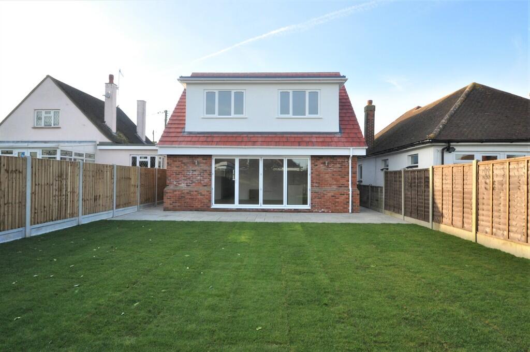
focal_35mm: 20
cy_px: 176
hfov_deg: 85.5
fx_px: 287
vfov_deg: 63.1
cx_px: 265
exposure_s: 1/250
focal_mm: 13
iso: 800
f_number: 8
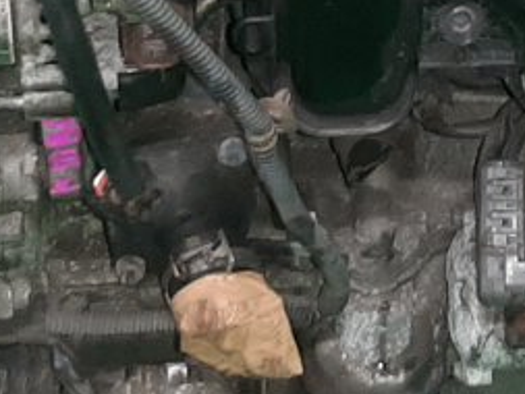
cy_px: 4
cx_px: 473
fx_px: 2246
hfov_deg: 13.2
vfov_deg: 10.0
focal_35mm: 148
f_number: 1.7
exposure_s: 1/50
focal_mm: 3.93
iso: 145
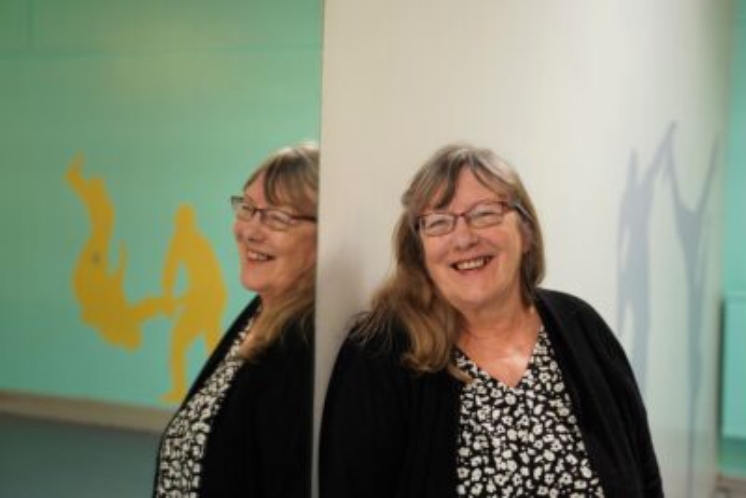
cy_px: 249
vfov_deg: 29.3
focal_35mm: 46
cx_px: 373
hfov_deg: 42.7
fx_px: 954
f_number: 2.8
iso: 200
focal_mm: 46
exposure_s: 1/50
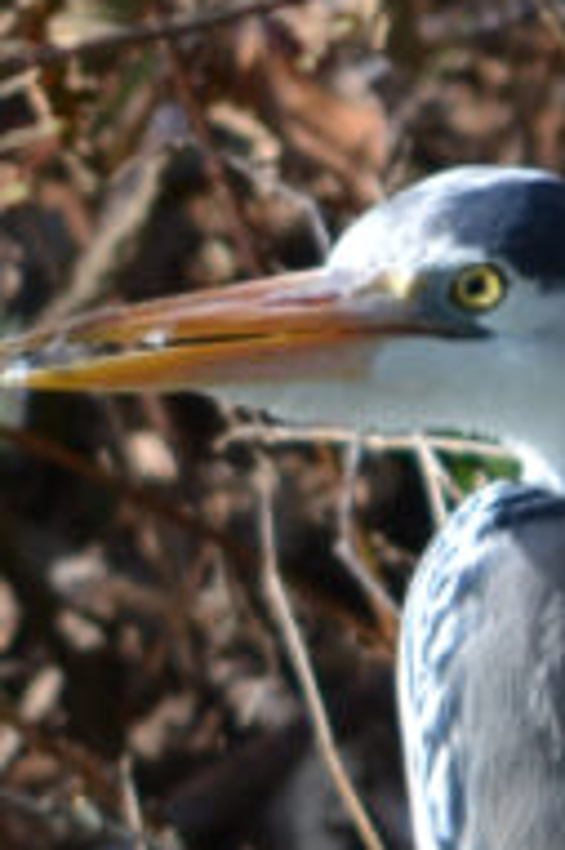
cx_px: 665
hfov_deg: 0.6
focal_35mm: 2418
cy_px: 1544
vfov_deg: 0.9
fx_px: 57023
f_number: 5.6
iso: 360
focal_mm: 300
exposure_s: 1/500
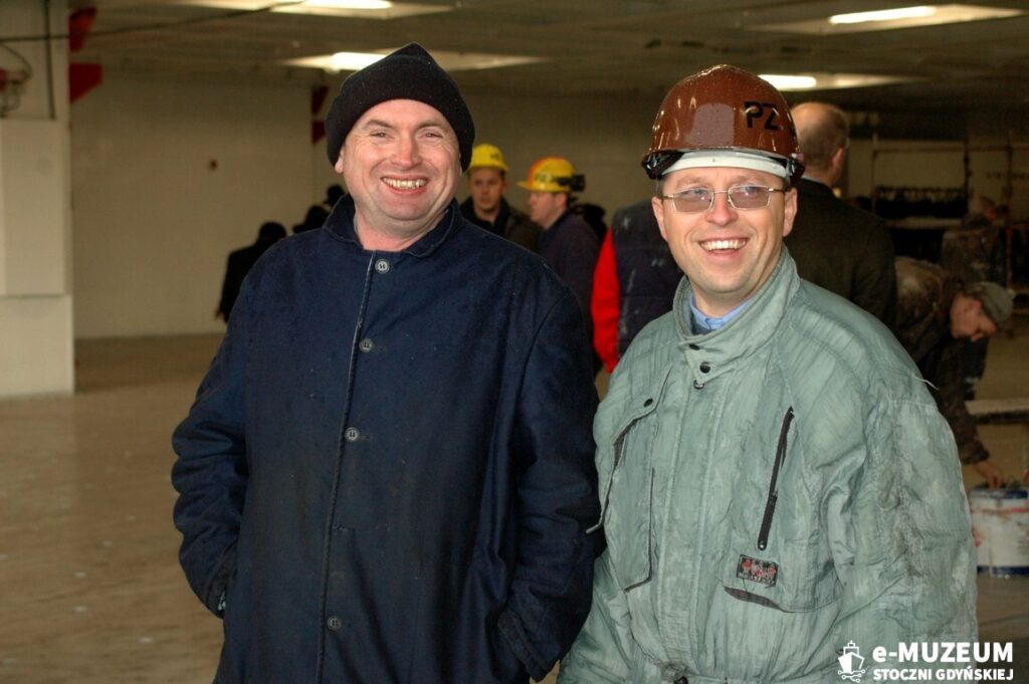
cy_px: 342
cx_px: 514
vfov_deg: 18.2
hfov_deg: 27.0
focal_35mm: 75
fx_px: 2142
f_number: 5.6
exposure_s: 1/60
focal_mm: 50
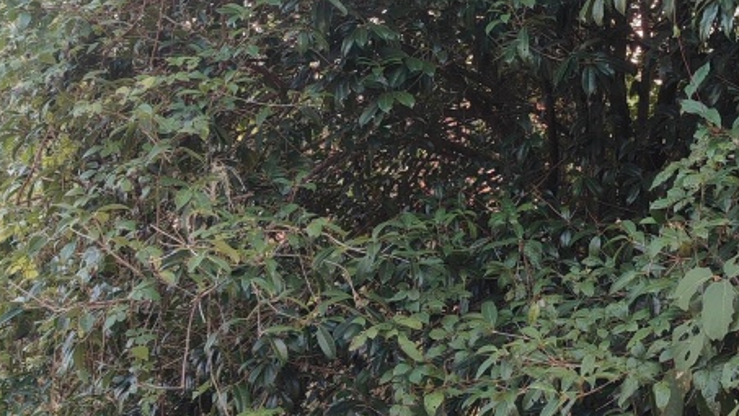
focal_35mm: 59
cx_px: 524
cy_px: 71
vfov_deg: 20.1
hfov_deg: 34.9
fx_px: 1156
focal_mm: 5.25
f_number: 1.8
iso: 80
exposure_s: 1/100
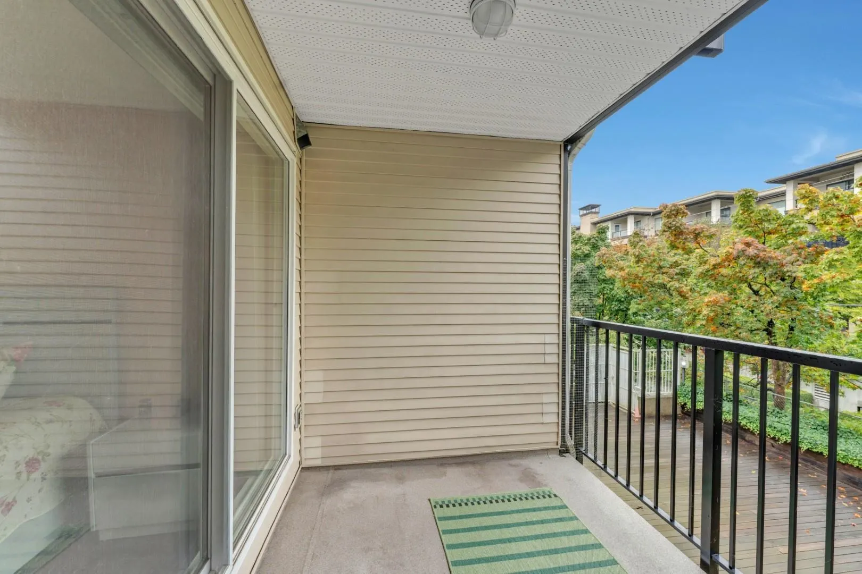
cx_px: 431
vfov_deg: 77.0
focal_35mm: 15
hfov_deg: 100.0
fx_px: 362
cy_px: 287
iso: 400
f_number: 8
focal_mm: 15.1
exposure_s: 1/50
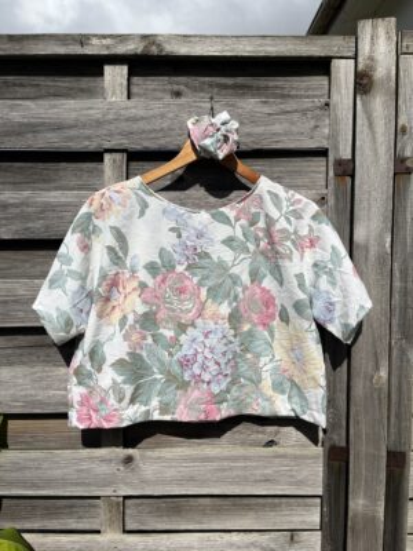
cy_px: 276
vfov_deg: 67.3
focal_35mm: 26
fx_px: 414
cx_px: 206
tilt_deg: -3.2
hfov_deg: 53.1
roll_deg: +0.0
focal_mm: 5.1
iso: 50
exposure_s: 1/9901
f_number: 1.6
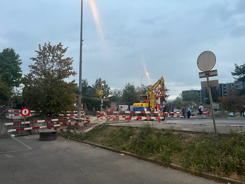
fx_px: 184
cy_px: 92
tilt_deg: +4.1
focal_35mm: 26
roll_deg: +0.7
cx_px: 122
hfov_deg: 67.3
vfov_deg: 53.1
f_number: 1.6
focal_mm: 5.1
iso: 100
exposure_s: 1/50
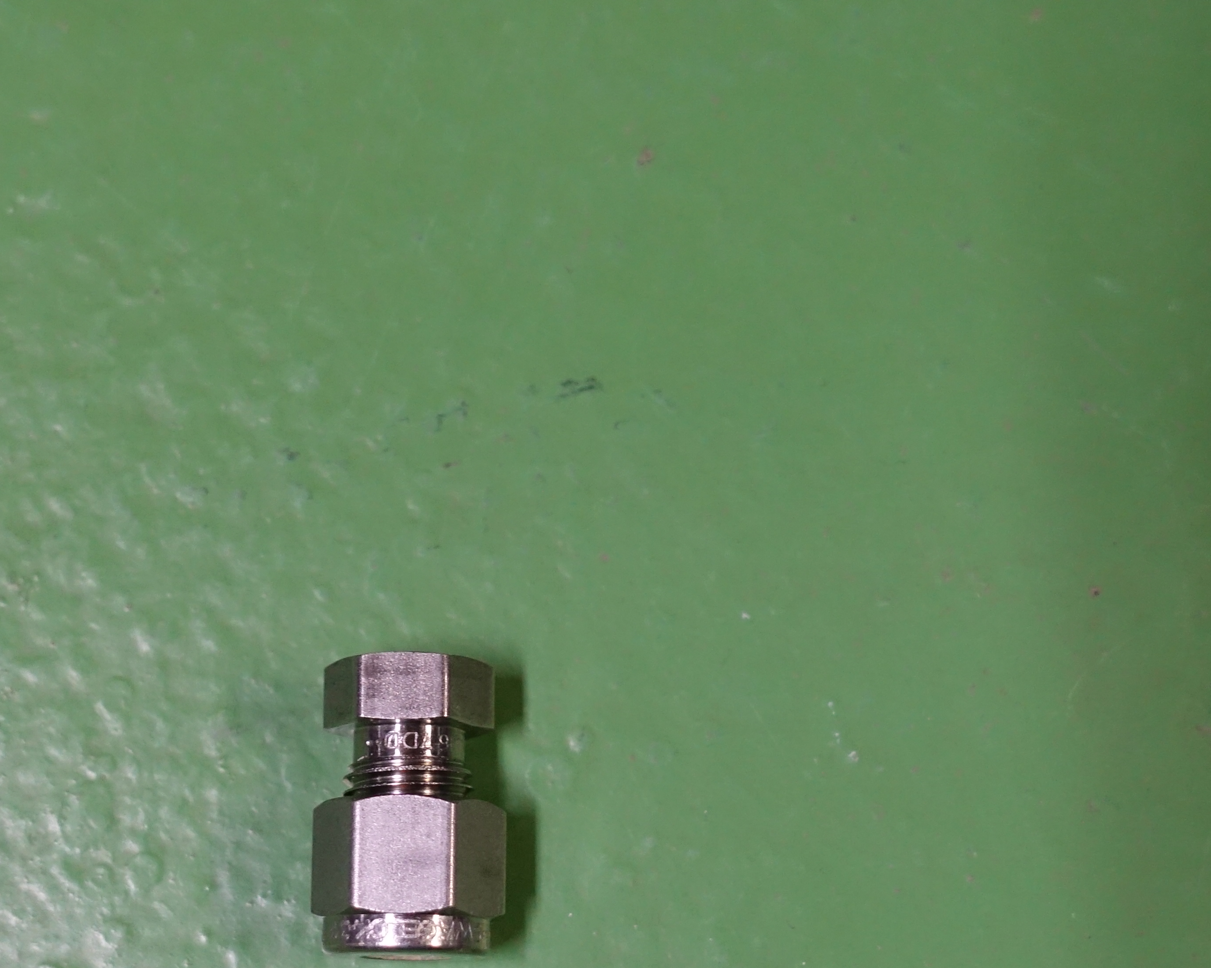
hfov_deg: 26.7
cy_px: 771
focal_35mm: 71
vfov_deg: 21.3
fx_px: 2545
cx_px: 459
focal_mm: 13.92
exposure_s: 1/40
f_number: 2.8
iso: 800
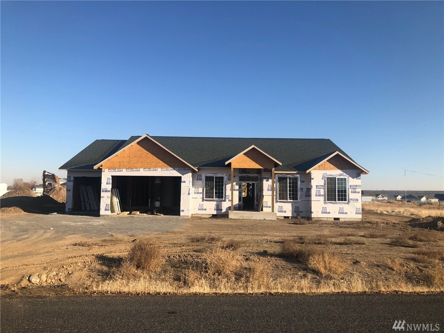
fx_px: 359
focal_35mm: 28
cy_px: 166
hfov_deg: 63.4
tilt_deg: +5.5
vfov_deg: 49.7
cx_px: 222
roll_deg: +1.0
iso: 20
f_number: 1.8
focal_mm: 3.99
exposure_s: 1/1779
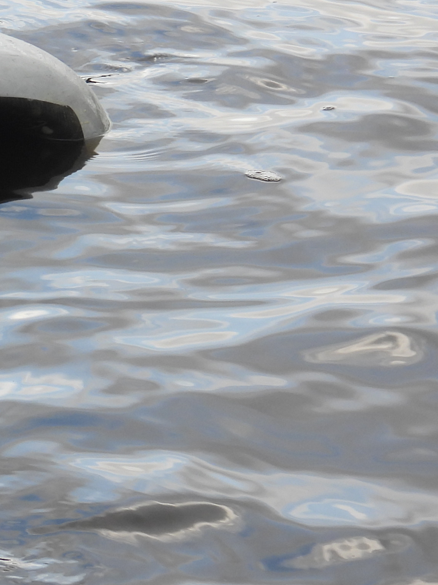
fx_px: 4067
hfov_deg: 6.0
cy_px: 233
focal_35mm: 241
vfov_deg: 8.2
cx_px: -431
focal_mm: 14.3
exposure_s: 1/100
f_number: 3.5
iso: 100
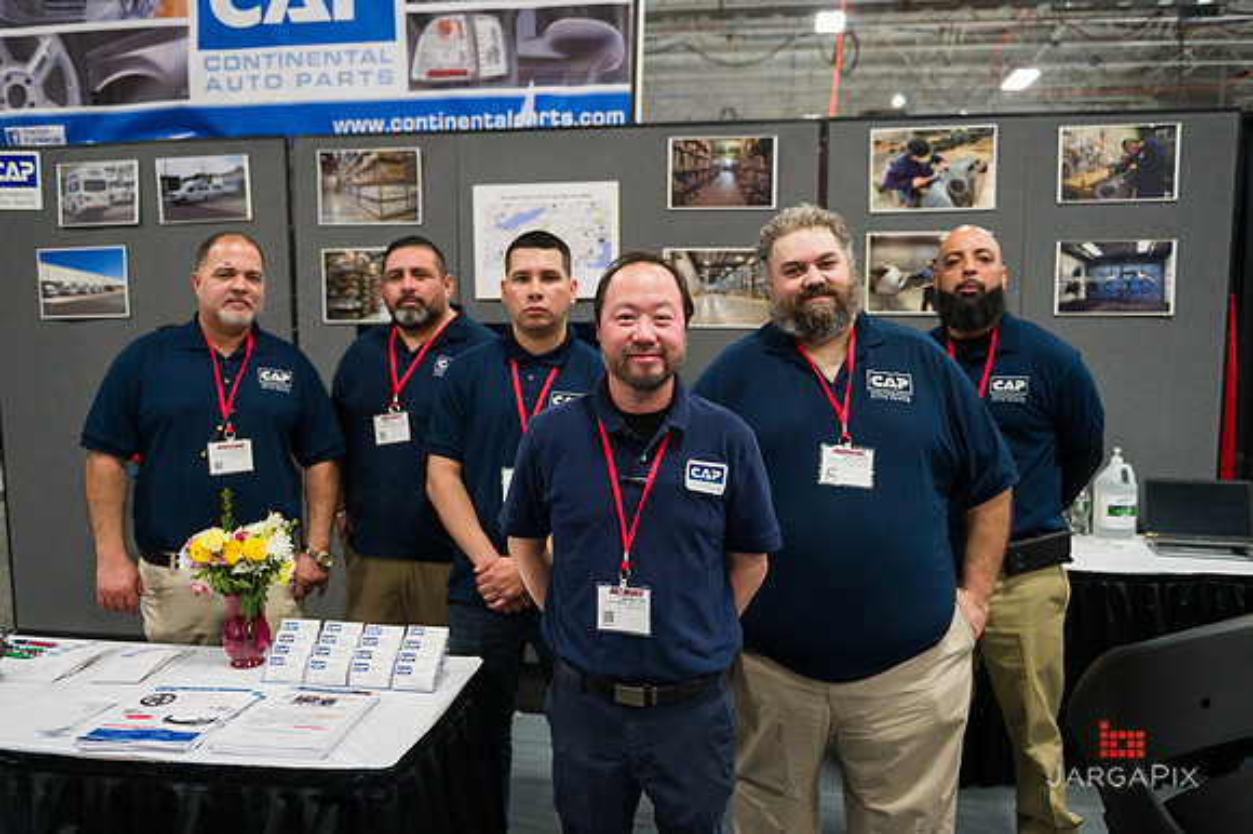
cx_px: 626
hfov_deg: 65.5
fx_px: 974
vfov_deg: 46.4
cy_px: 417
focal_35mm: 28
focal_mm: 28
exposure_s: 1/320
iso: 3200
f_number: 3.2
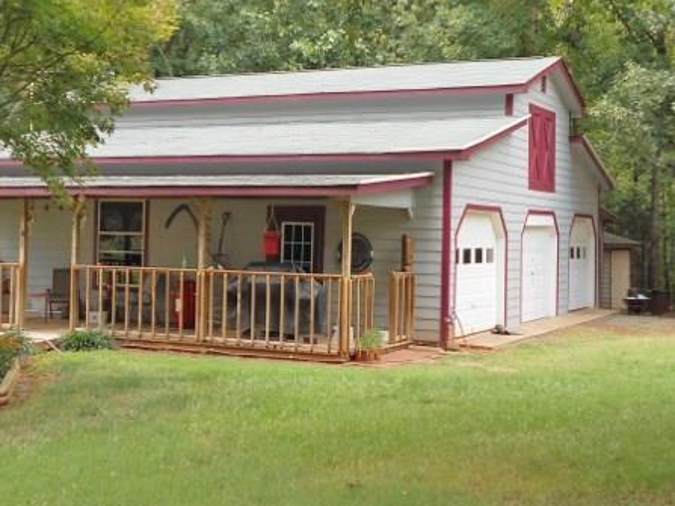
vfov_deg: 27.5
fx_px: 1033
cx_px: 314
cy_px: 214
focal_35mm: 53
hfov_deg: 36.2
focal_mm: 6.7
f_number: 3.9
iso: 80
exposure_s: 1/80
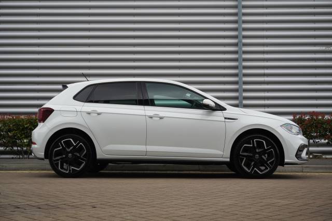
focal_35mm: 46
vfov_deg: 28.9
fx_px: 429
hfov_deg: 42.3
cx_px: 166
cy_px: 110
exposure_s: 1/160
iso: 250
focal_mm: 31
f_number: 5
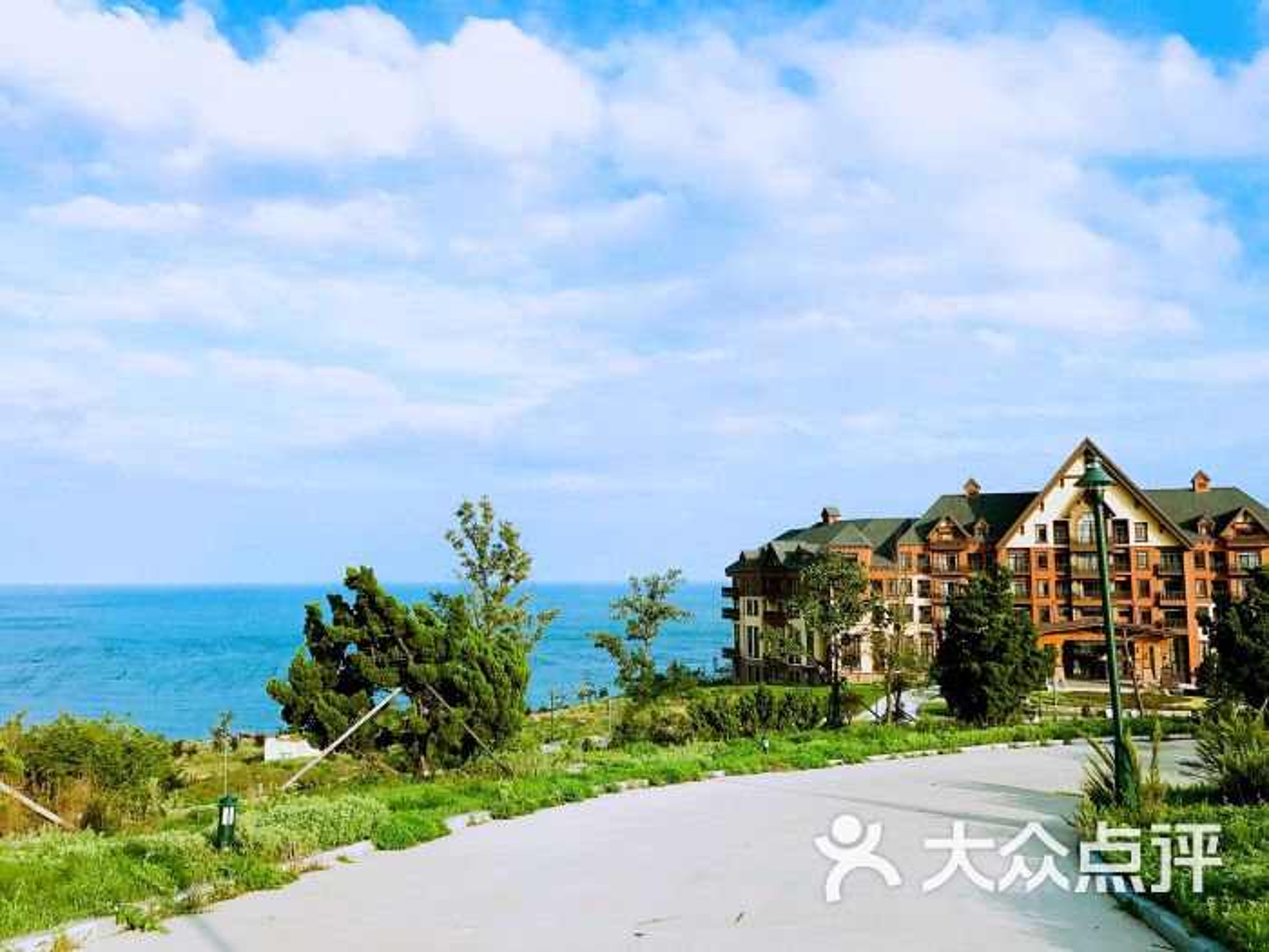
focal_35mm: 28
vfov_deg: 49.7
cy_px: 476
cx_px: 634
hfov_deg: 63.4
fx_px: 1026
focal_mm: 3.99
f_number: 1.8
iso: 20
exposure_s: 1/2283
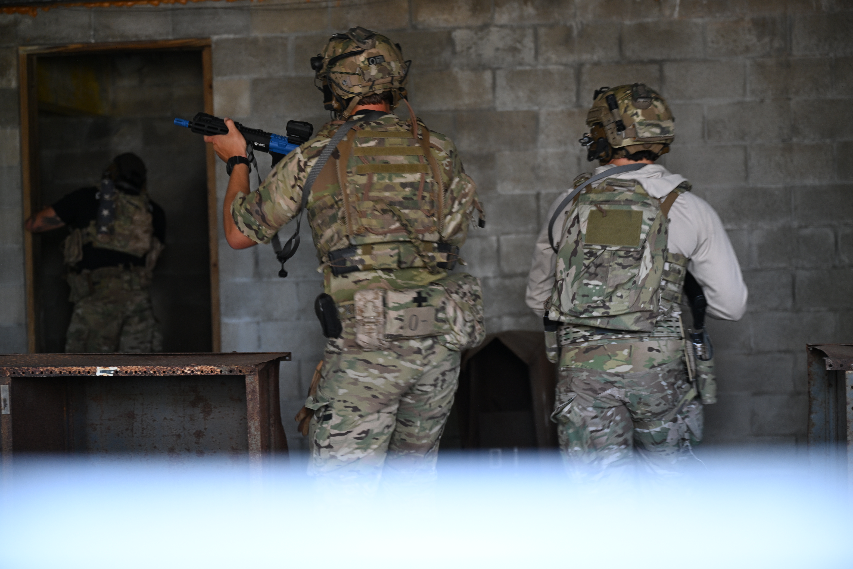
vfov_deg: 23.0
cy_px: 284
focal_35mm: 59
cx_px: 426
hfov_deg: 33.9
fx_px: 1398
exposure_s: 1/80
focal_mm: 59
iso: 400
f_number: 2.8
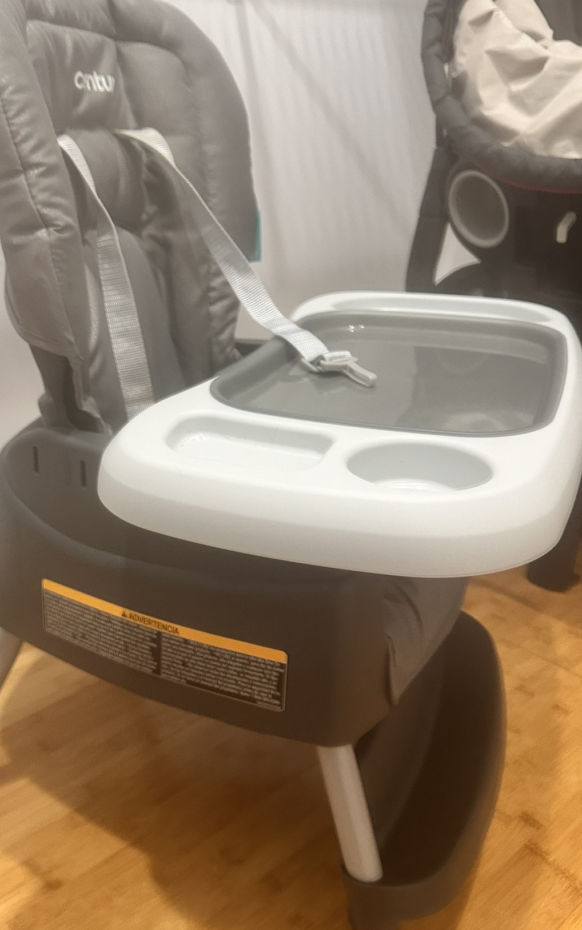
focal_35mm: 32
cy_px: 454
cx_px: 204
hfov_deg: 39.1
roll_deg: +0.2
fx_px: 812
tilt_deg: -21.3
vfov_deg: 59.6
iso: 400
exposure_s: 1/60
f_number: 1.78
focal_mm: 6.86
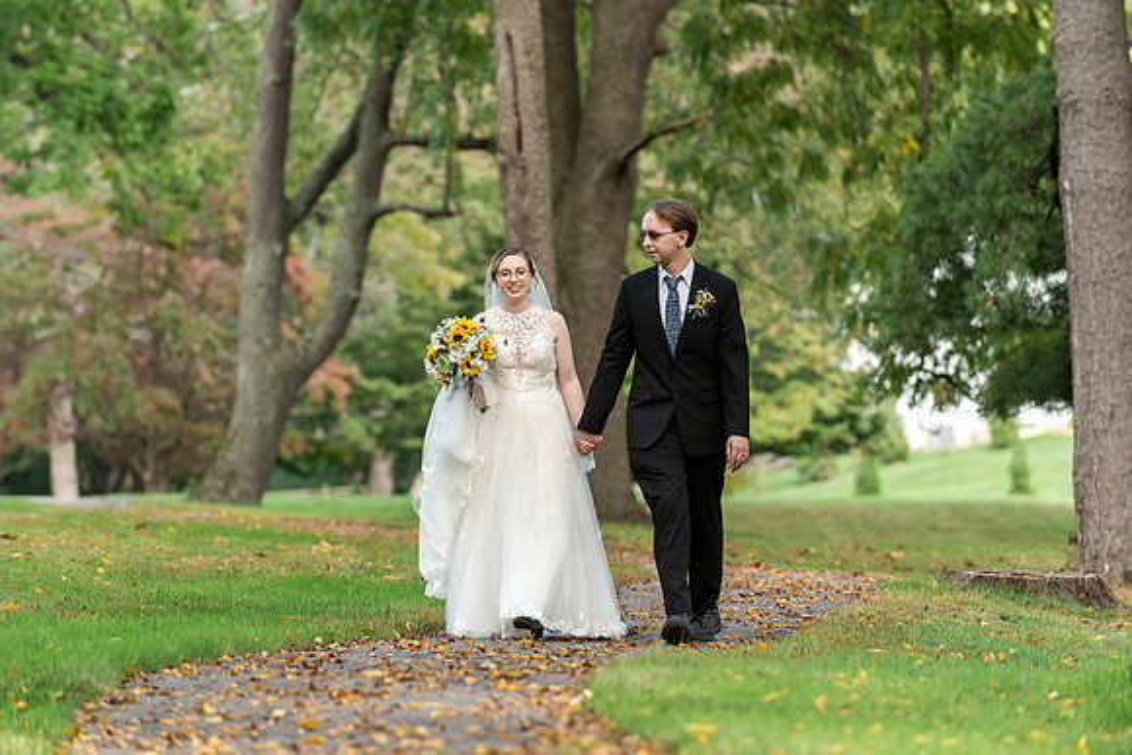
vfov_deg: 6.8
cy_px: 378
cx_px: 566
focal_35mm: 203
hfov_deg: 10.1
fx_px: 6377
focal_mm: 200
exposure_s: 1/500
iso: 400
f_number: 4
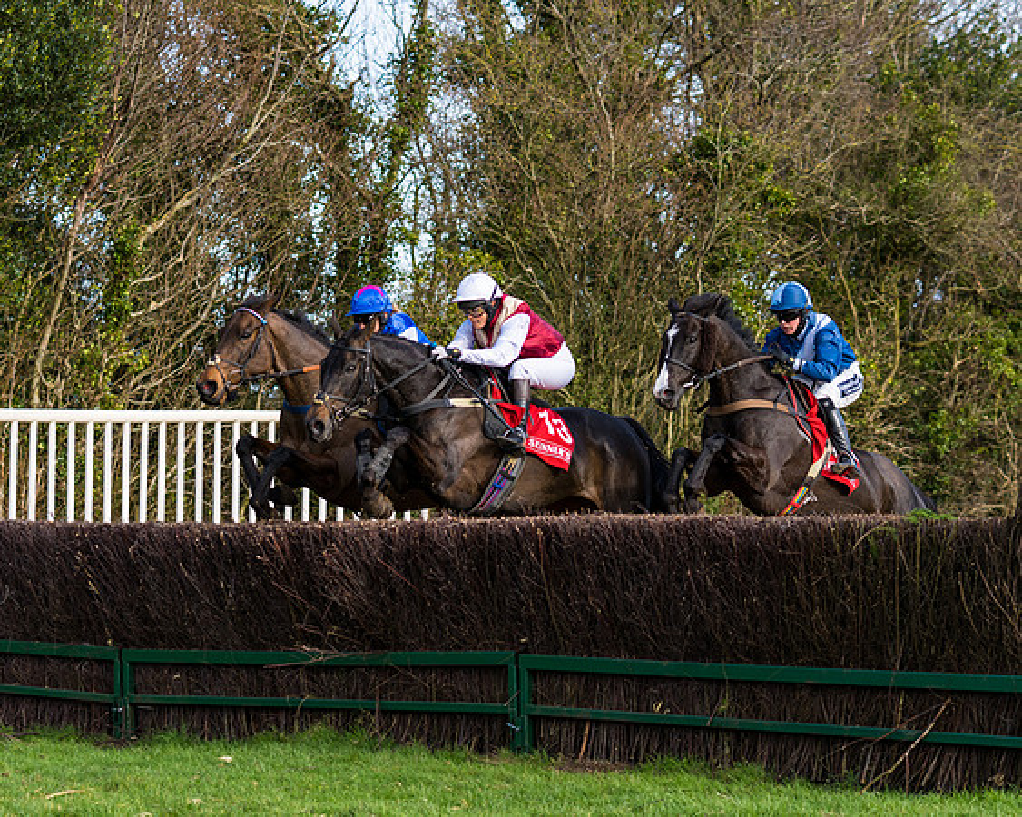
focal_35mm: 107
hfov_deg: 17.9
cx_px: 480
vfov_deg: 14.3
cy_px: 308
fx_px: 3242
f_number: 2.8
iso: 200
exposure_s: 1/2000
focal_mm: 76
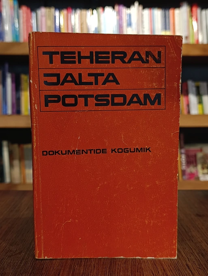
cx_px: 104
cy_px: 138
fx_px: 344
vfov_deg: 43.8
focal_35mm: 43
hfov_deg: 33.7
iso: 346
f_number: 1.65
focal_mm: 6.11
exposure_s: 1/100
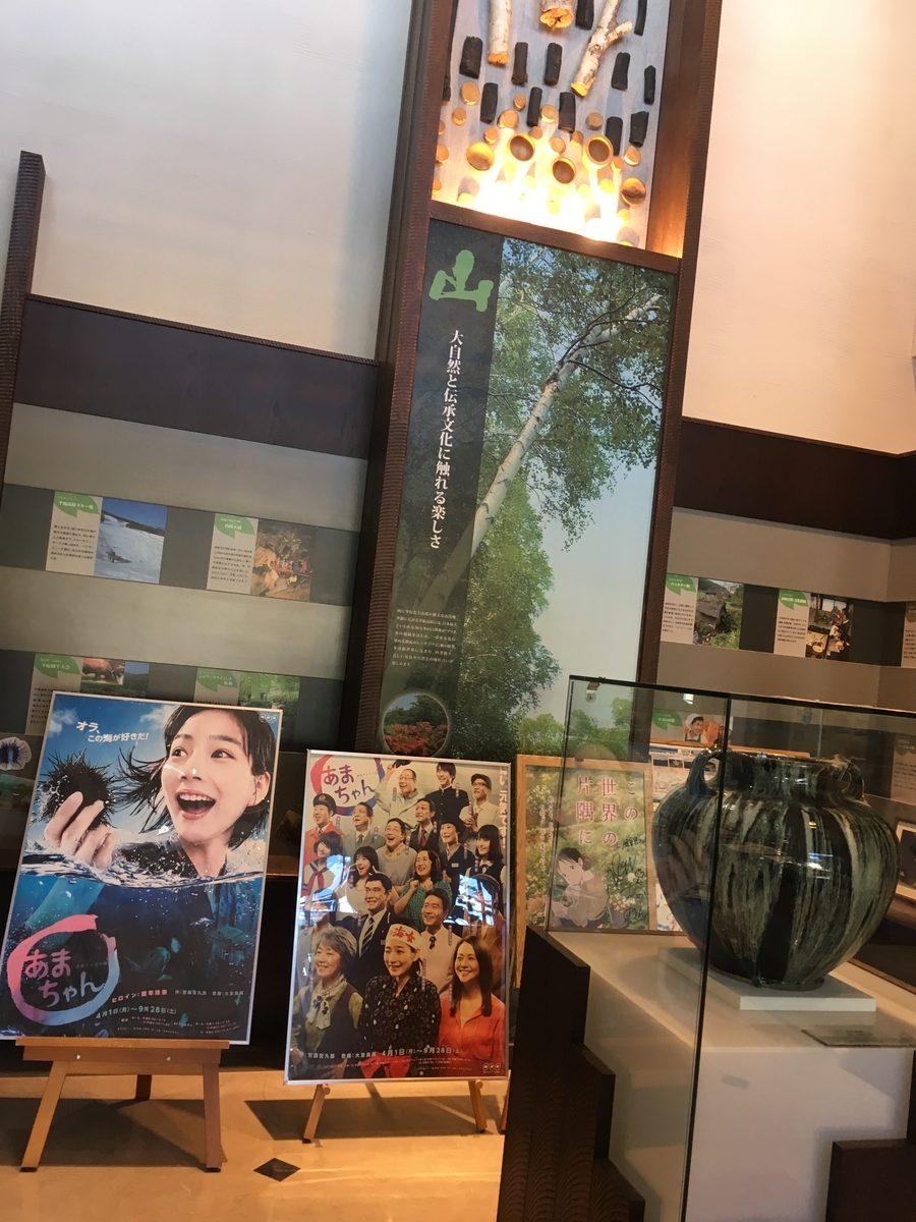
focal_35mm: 29
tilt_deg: +3.3
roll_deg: -6.1
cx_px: 458
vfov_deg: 61.7
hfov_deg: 48.2
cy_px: 611
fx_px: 1023
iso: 64
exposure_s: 1/30
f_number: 2.2
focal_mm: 4.15
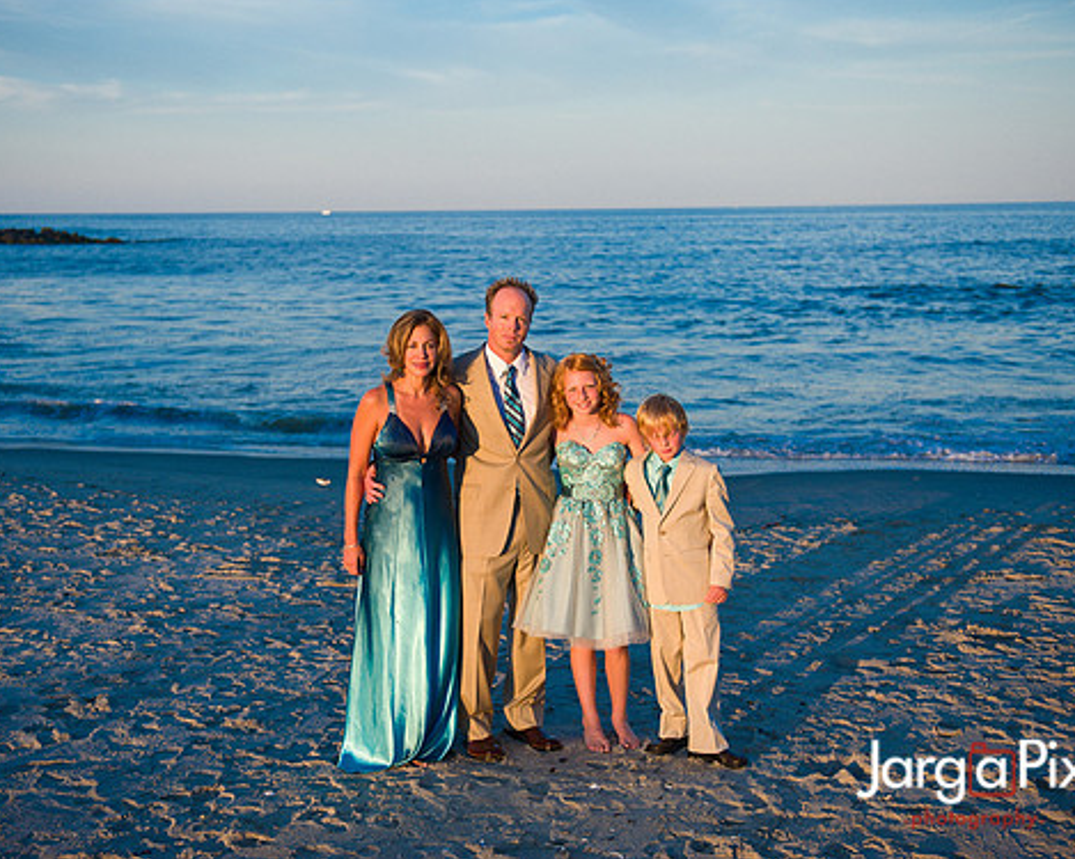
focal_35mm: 51
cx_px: 504
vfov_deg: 29.7
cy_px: 419
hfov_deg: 36.6
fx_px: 1622
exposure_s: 1/1250
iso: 200
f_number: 3.2
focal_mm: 44
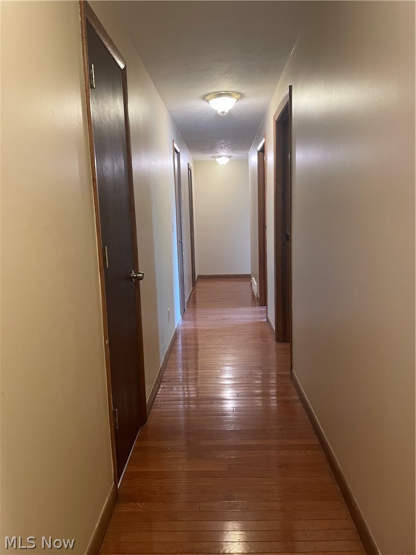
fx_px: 417
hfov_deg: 53.1
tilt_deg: -6.3
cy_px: 278
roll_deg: +4.0
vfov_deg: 67.3
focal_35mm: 26
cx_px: 208
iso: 250
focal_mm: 4.2
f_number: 1.6
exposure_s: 1/60
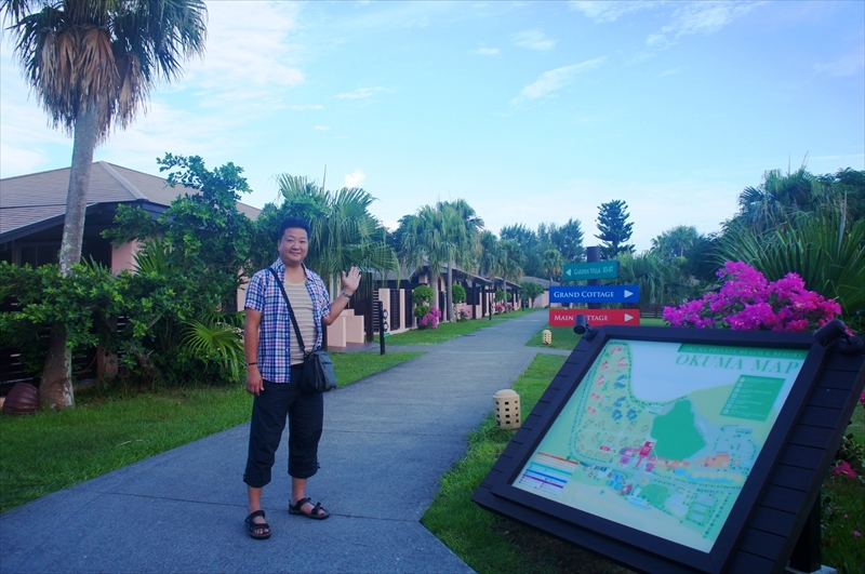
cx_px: 432
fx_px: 648
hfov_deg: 67.5
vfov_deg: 47.8
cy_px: 287
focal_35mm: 27
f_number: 5
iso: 200
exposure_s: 1/250
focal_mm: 18
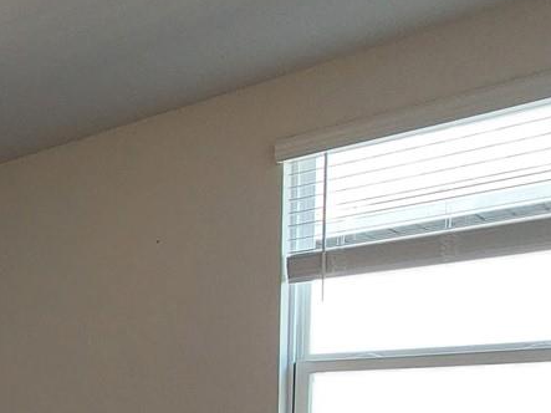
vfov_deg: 27.3
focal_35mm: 47
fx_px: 748
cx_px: -321
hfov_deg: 26.2
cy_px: 494
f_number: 2.2
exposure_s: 1/60
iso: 125
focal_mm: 1.74
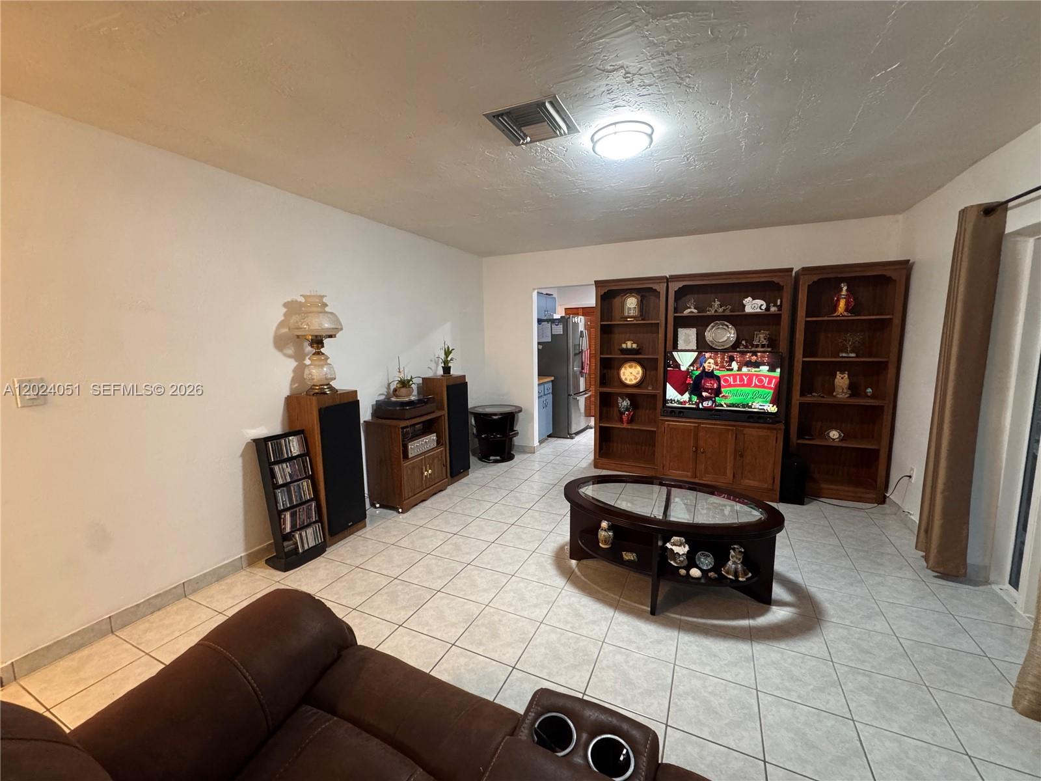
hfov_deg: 102.1
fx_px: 421
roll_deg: -0.1
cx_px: 520
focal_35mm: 14
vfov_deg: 85.7
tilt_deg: -8.0
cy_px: 390
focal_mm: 2.22
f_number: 2.2
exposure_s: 1/60
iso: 640
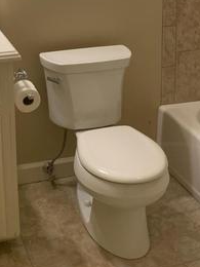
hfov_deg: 22.5
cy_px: 2
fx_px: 493
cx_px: 31
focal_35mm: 64
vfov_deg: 28.5
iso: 80
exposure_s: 1/60
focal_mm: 4.25
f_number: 1.8
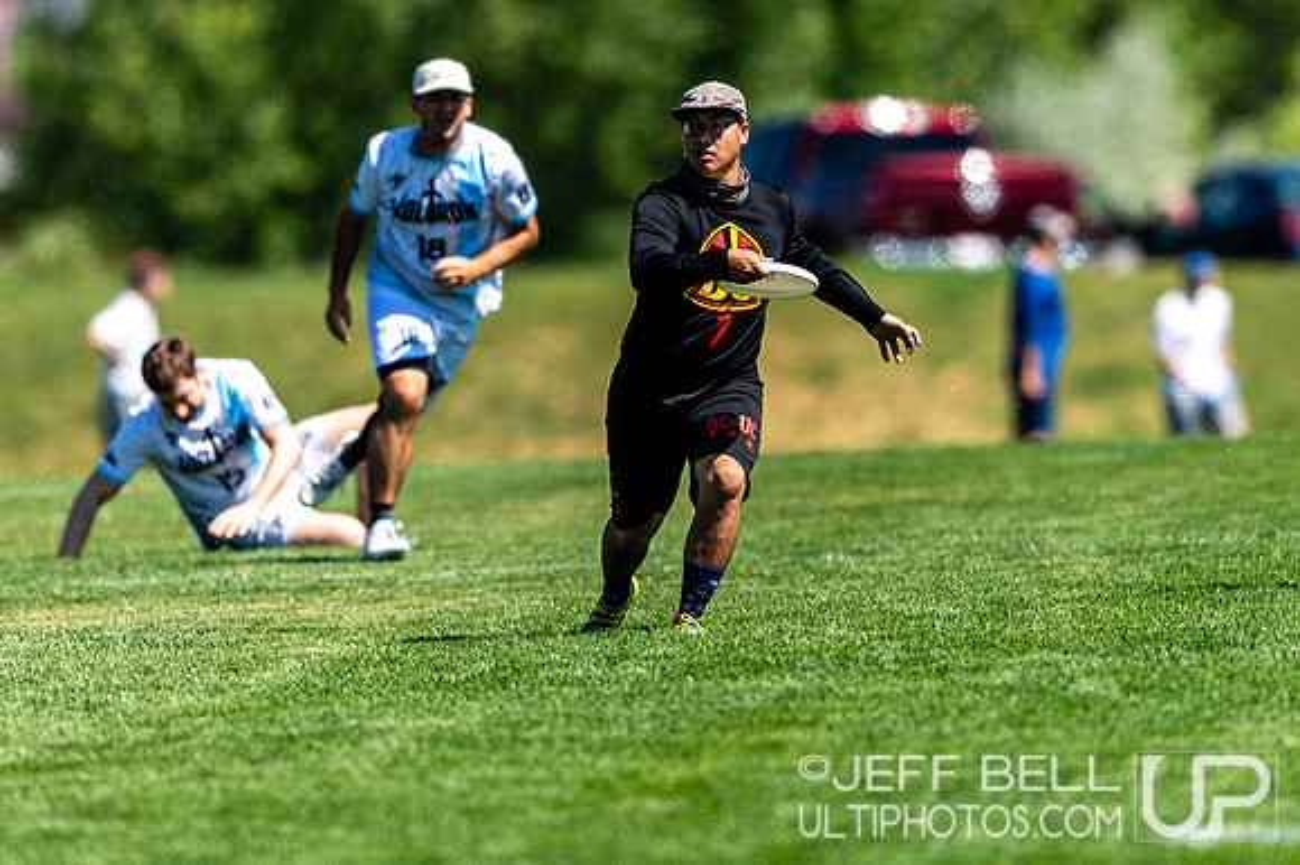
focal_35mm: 831
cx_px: 668
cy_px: 265
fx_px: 29982
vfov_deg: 1.7
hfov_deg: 2.5
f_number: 2.8
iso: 140
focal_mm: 400
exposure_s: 1/3200
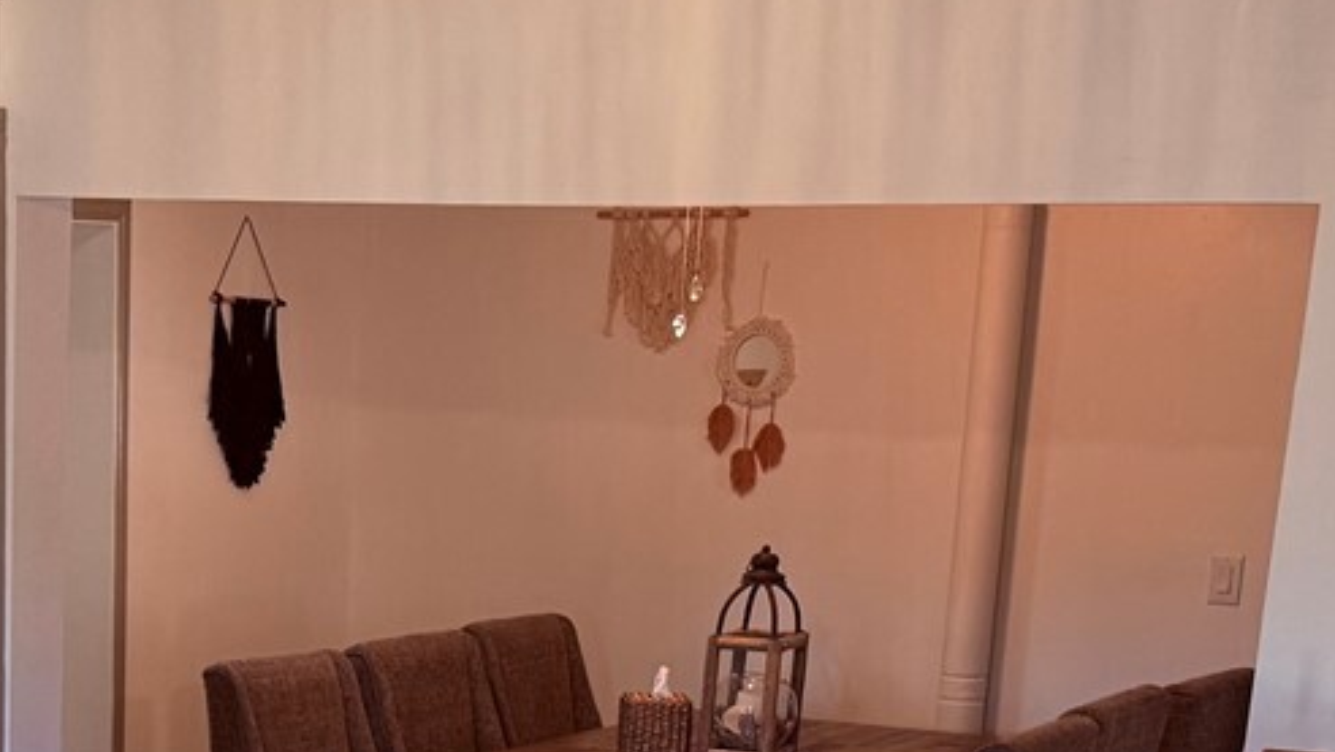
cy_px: 1159
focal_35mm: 85
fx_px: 3010
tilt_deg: -15.6
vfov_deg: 13.4
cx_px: 187
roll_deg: -1.2
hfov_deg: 24.4
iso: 160
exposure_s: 1/120
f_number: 1.78
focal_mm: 6.76
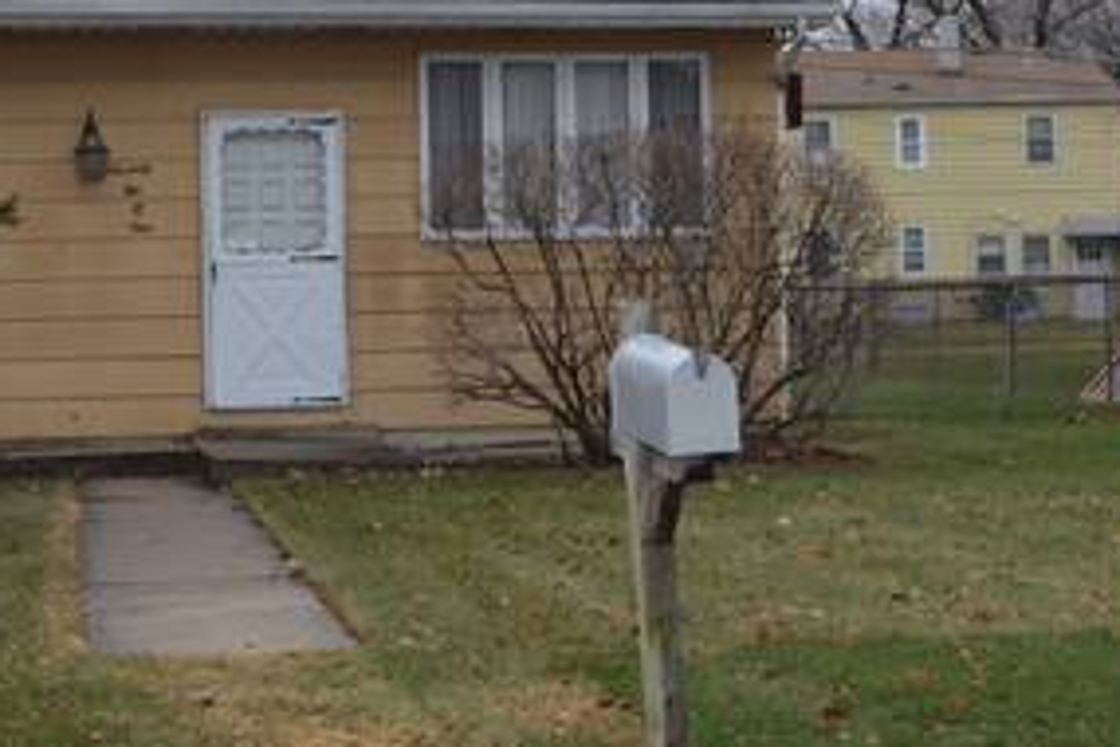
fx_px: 3142
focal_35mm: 101
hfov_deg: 20.2
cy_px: 98
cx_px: 546
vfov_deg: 13.5
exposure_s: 1/125
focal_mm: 30
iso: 280
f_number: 4.5
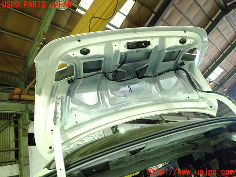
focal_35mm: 25
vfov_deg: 54.9
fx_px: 170
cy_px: 88
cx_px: 118
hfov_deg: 69.4
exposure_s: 1/30
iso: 640
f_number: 2
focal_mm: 4.5
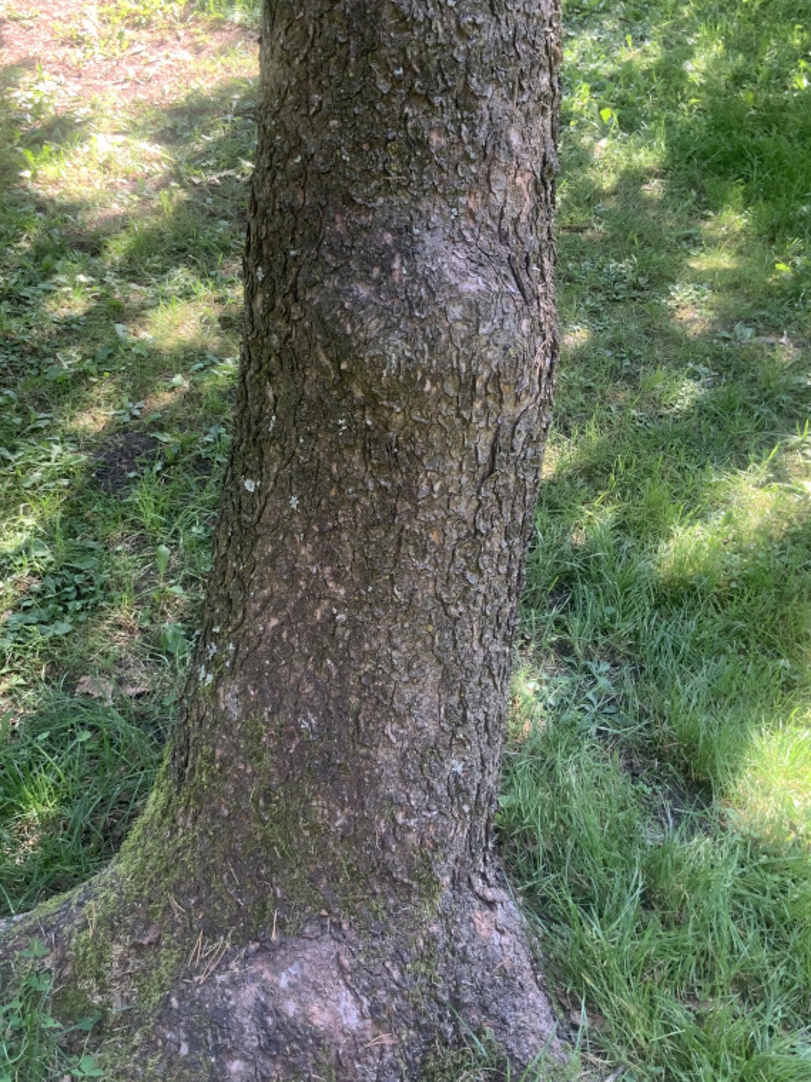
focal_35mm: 40
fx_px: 1250
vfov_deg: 46.8
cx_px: 371
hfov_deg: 35.9
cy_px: 537
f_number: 1.8
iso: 64
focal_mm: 3
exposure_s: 1/122
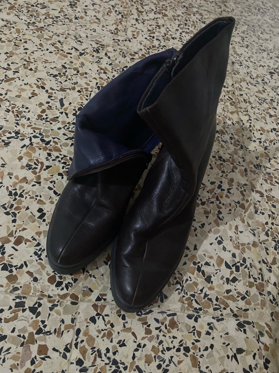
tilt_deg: -56.4
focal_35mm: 26
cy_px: 186
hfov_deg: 53.1
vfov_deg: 67.3
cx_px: 140
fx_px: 279
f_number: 1.8
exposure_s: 1/20
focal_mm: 4.25
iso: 800
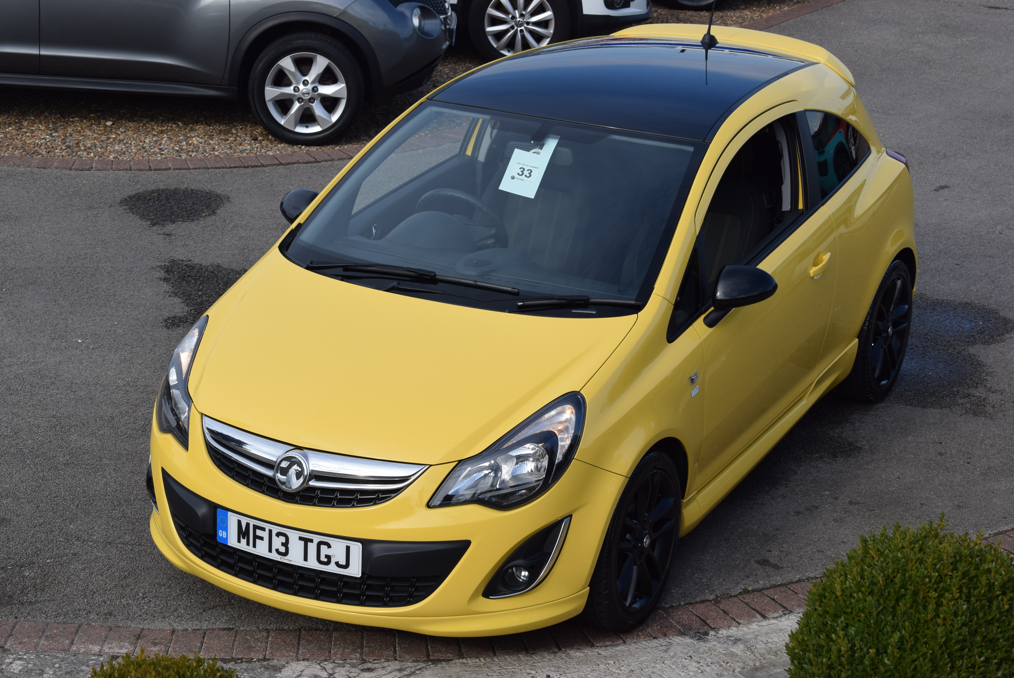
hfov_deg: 24.6
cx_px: 507
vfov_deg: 16.6
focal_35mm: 82
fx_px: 2325
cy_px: 339
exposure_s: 1/400
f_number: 10
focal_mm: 55
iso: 200
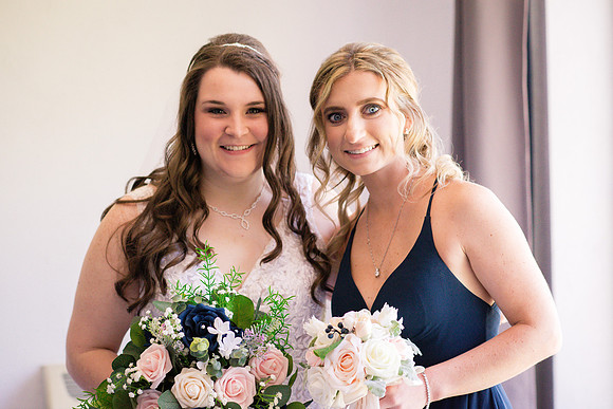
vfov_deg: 16.1
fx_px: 1448
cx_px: 306
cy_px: 204
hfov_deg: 23.9
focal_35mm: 85
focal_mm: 85
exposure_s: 1/800
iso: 1250
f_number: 2.8
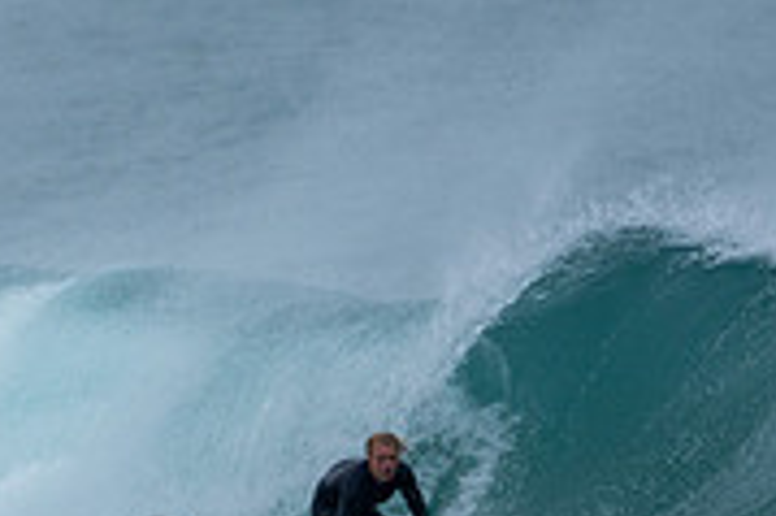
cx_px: 312
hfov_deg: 0.8
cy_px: 549
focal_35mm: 2430
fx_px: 52331
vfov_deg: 0.6
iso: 250
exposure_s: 1/1000
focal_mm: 500
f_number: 5.6
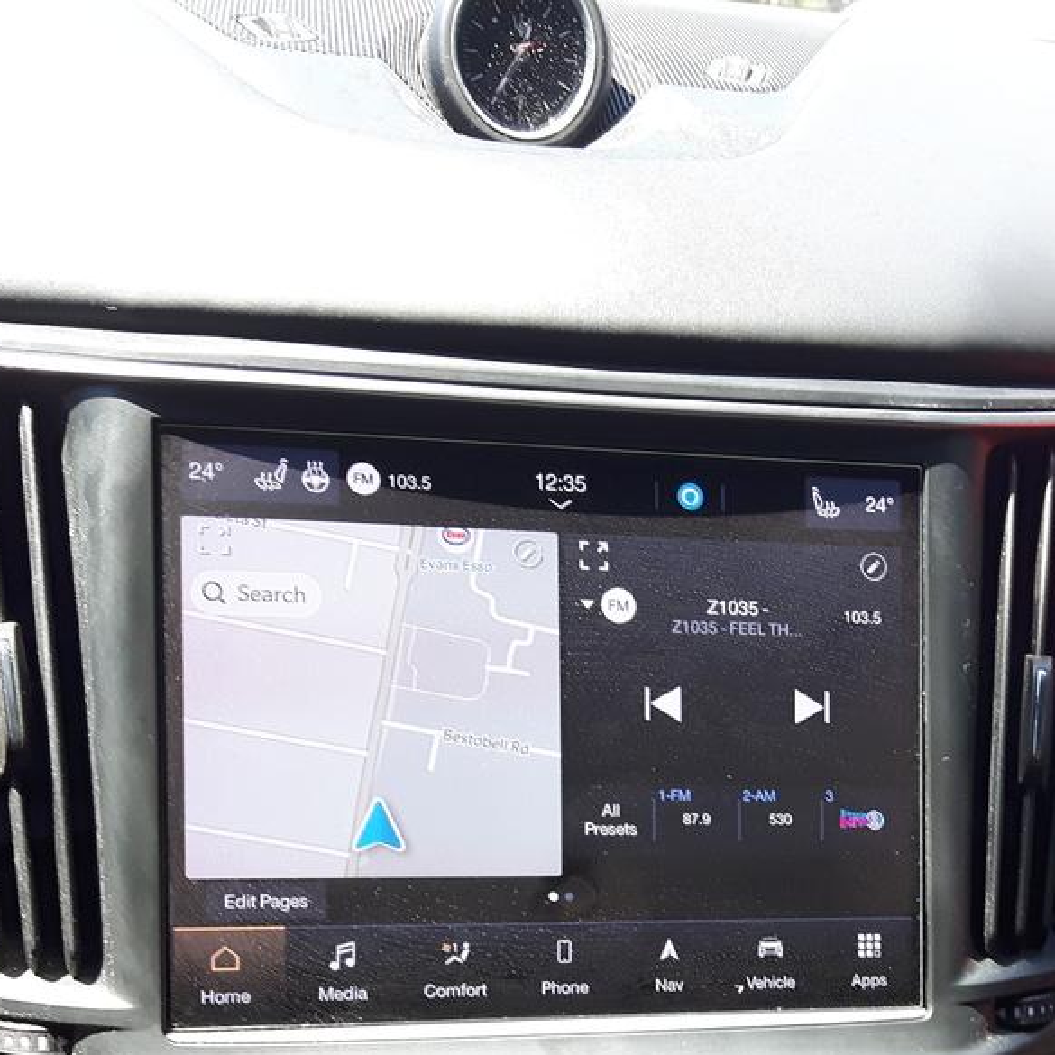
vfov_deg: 28.0
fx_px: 2069
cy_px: 835
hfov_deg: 28.1
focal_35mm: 60
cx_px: 810
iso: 50
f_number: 1.9
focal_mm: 3.7
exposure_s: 1/100
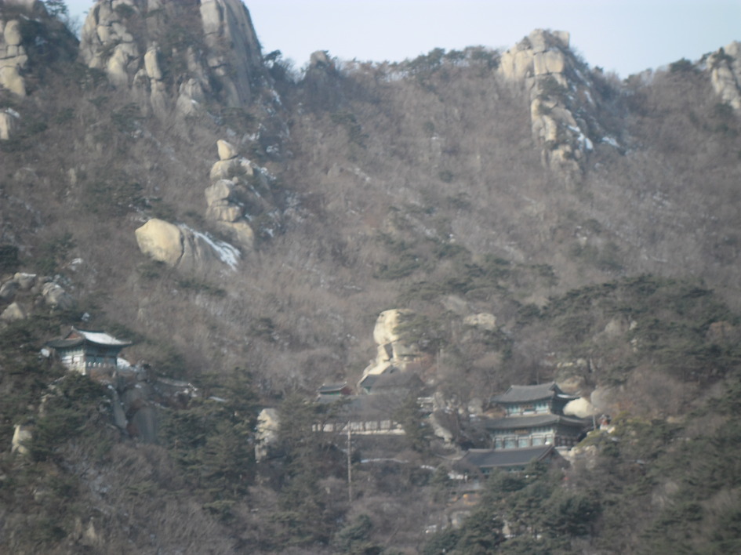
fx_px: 2889
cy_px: 278
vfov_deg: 11.0
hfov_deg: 14.6
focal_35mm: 135
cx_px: 370
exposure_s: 1/158
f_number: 5.9
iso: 80
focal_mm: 24.5
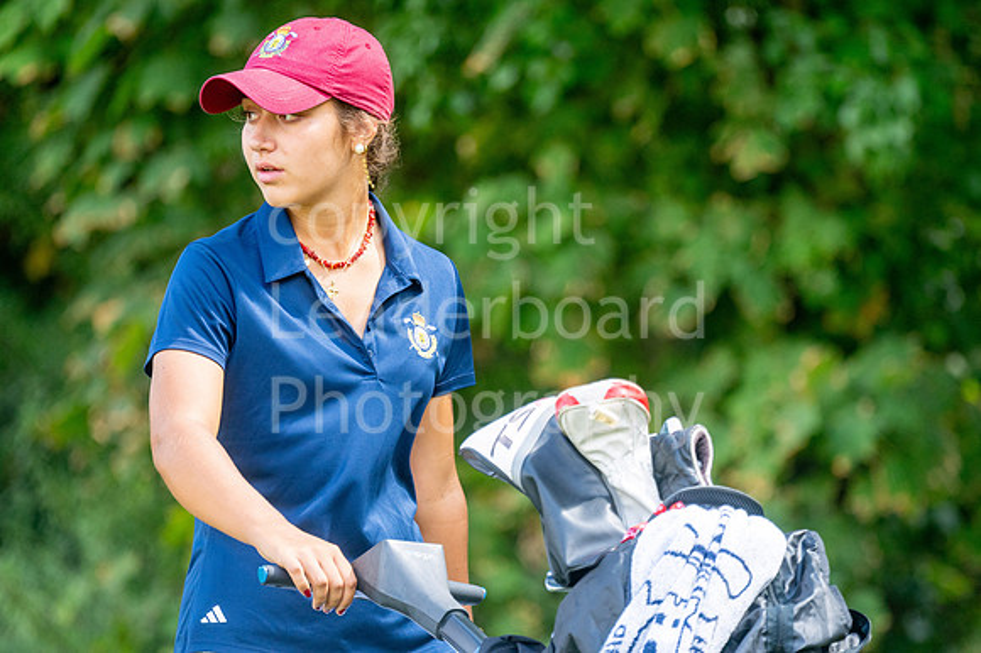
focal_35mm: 450
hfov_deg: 4.6
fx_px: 12255
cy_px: 326
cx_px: 490
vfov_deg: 3.1
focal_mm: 300
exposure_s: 1/500
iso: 320
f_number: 4
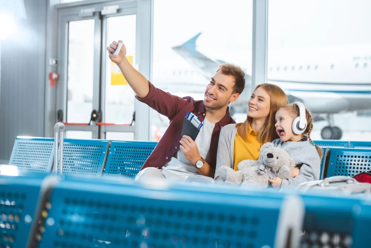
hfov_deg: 28.8
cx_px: 186
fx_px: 721
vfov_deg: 19.5
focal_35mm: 70
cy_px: 124
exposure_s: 1/200
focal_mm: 70
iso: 500
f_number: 3.5
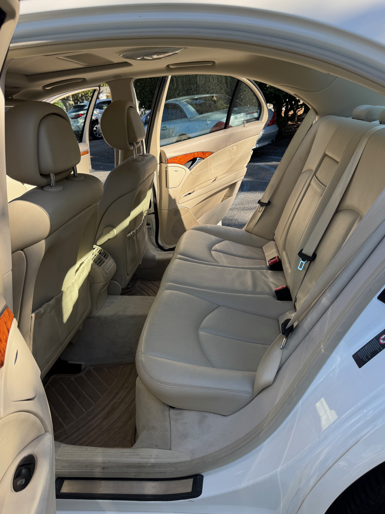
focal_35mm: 26
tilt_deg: -20.8
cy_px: 257
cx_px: 196
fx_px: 386
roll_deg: +6.7
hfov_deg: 53.1
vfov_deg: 67.3
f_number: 1.78
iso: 80
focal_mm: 6.76
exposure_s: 1/756
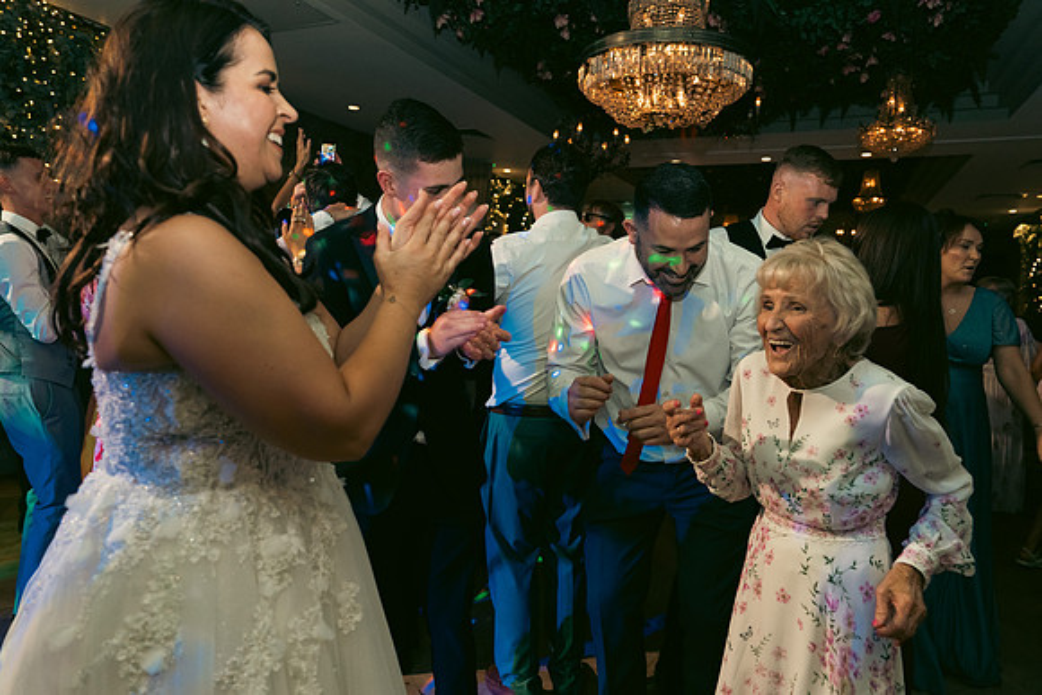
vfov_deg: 53.2
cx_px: 521
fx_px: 695
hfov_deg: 73.7
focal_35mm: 24
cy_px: 348
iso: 2500
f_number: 3.5
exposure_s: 1/160
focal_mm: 24
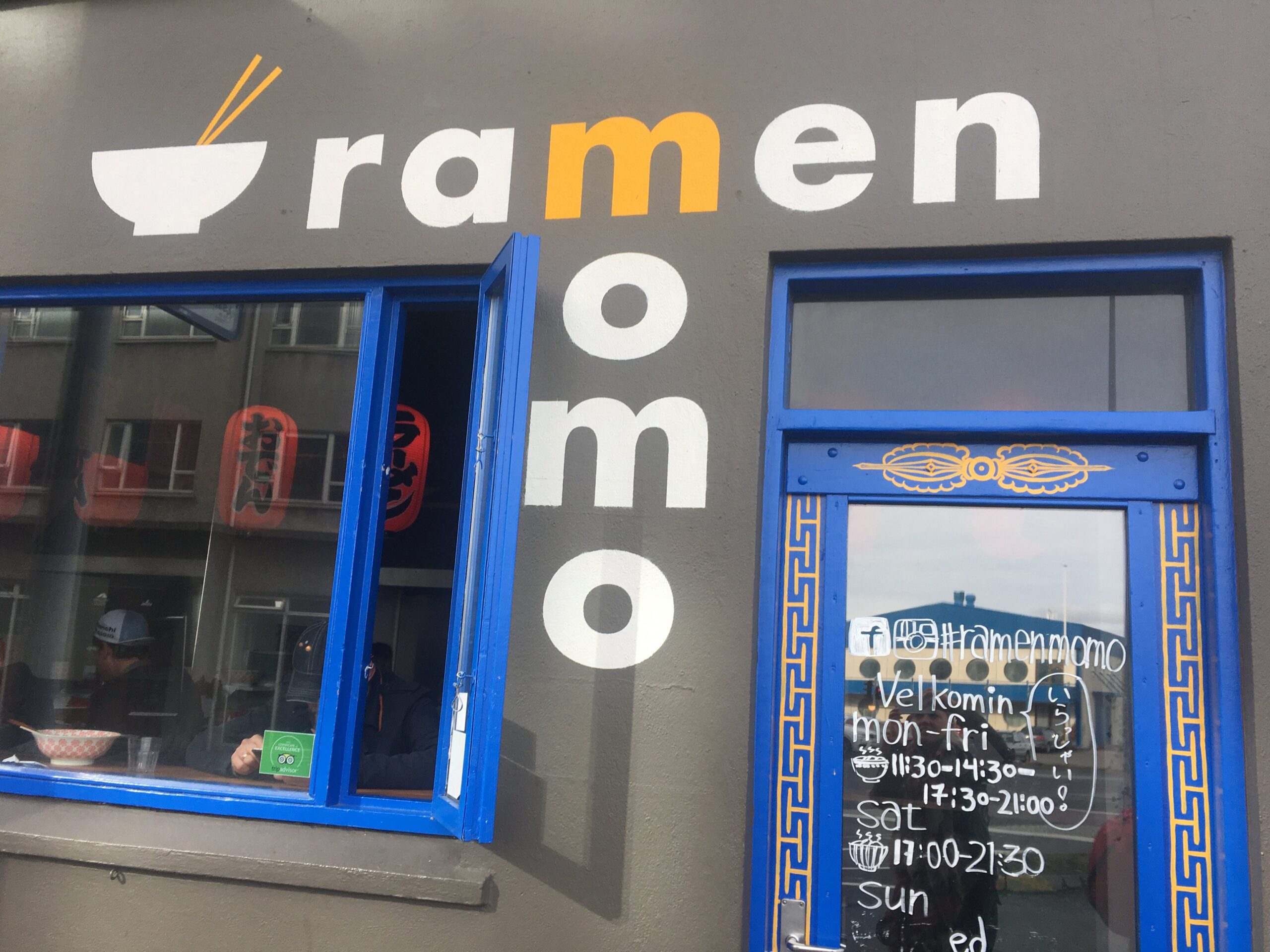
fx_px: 1064
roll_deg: -2.1
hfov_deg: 61.7
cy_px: 476
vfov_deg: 48.2
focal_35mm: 29
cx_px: 635
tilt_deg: +12.1
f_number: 2.2
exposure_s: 1/273
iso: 25
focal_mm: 4.15
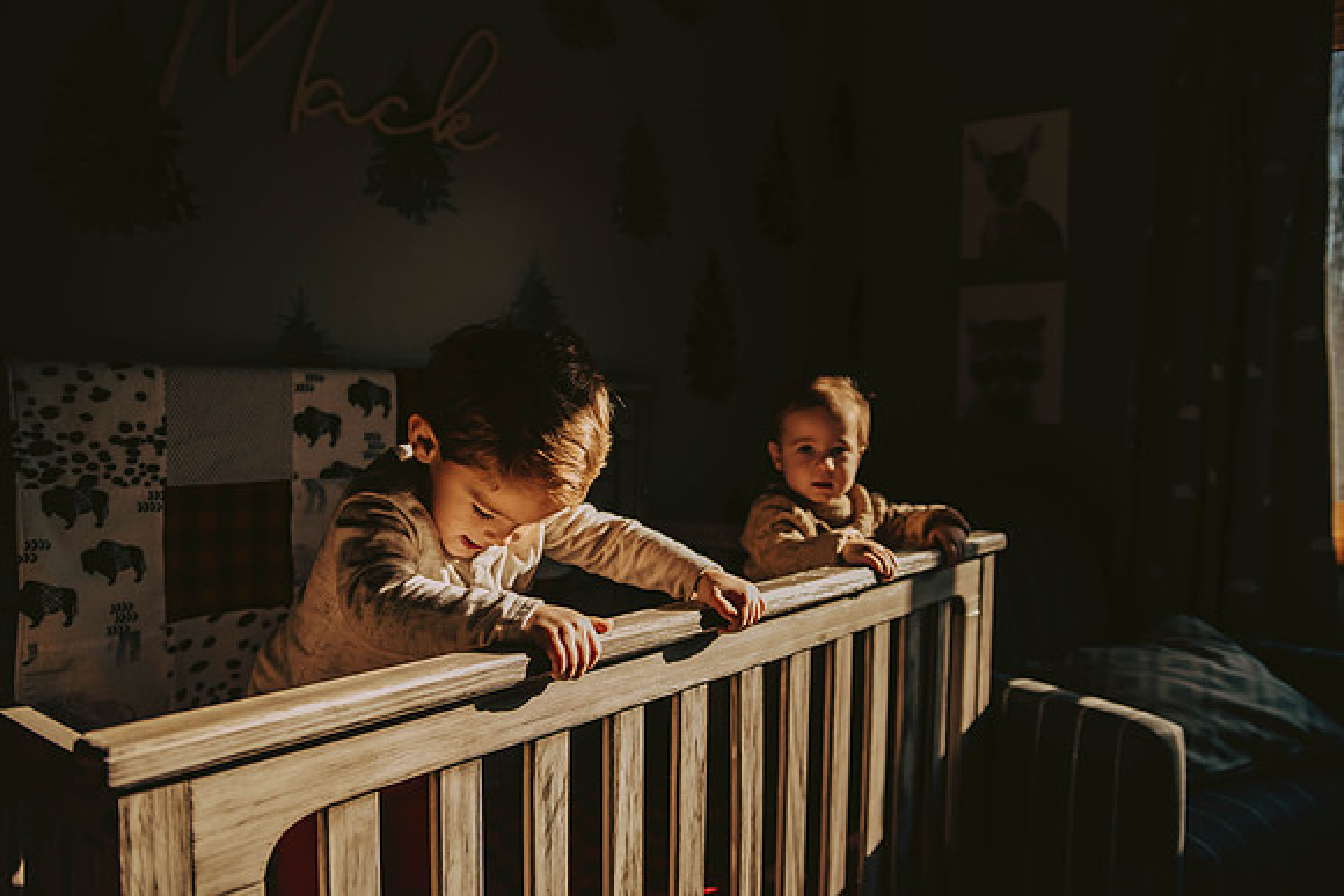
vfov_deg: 46.4
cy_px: 448
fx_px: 1046
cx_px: 672
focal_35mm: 28
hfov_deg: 65.5
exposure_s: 1/1250
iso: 1250
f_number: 2.8
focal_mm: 28
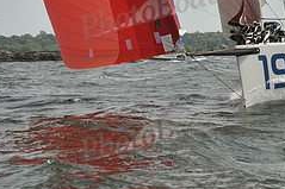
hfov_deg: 11.9
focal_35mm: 170
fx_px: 1345
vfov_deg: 8.1
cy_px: 53
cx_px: 311
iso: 400
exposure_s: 1/1000
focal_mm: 70
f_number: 11
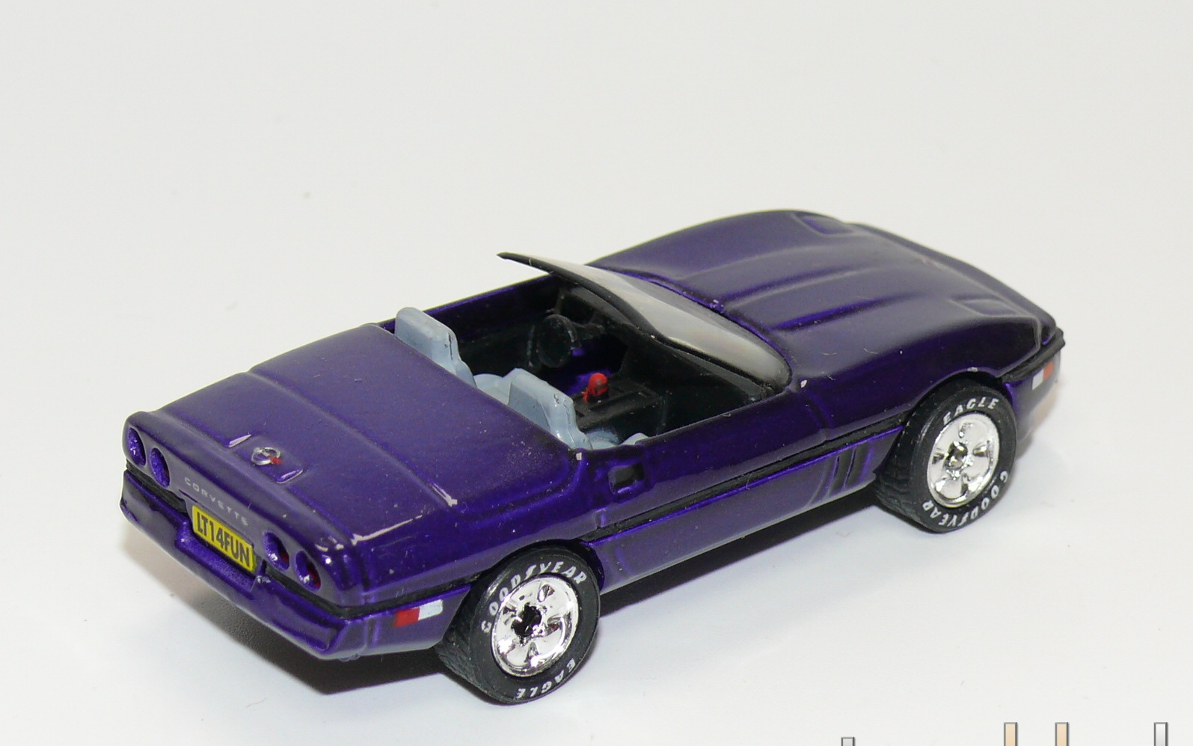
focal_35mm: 117
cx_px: 598
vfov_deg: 11.2
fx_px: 3804
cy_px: 388
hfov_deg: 17.8
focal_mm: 13.9
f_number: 4
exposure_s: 1/30
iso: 100
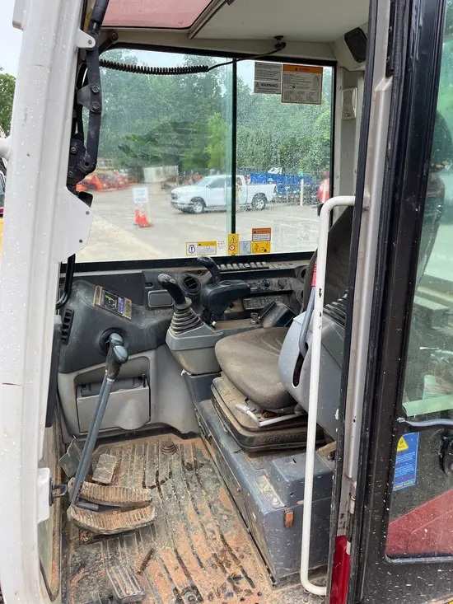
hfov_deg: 53.1
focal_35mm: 26
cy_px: 302
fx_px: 454
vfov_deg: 67.3
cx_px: 226
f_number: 1.6
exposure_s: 1/122
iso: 100
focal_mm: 5.1
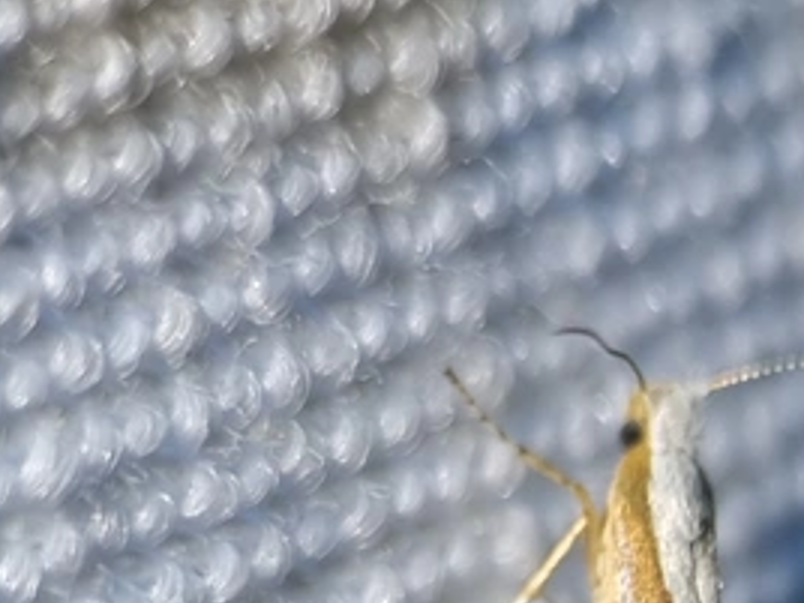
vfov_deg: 22.1
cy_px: 696
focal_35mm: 62
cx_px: 630
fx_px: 1440
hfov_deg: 30.5
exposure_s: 1/111
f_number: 1.8
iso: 80
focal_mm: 5.4
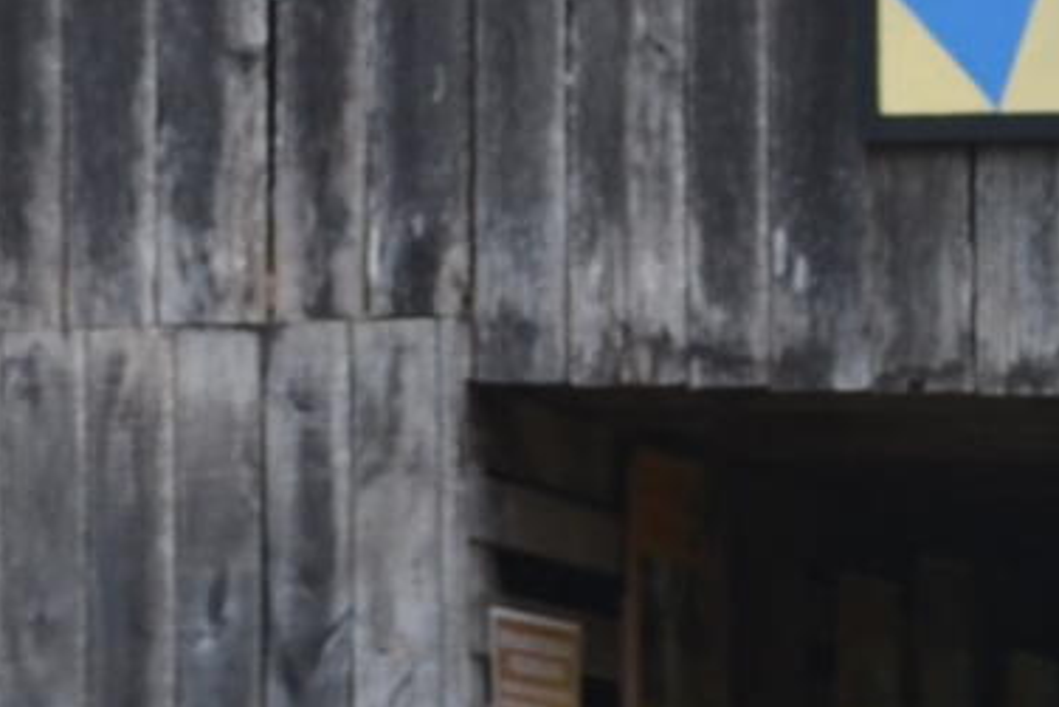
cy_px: 85
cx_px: 1369
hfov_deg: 4.5
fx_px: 13389
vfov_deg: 3.0
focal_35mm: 455
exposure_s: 1/160
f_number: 6.3
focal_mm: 38
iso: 100
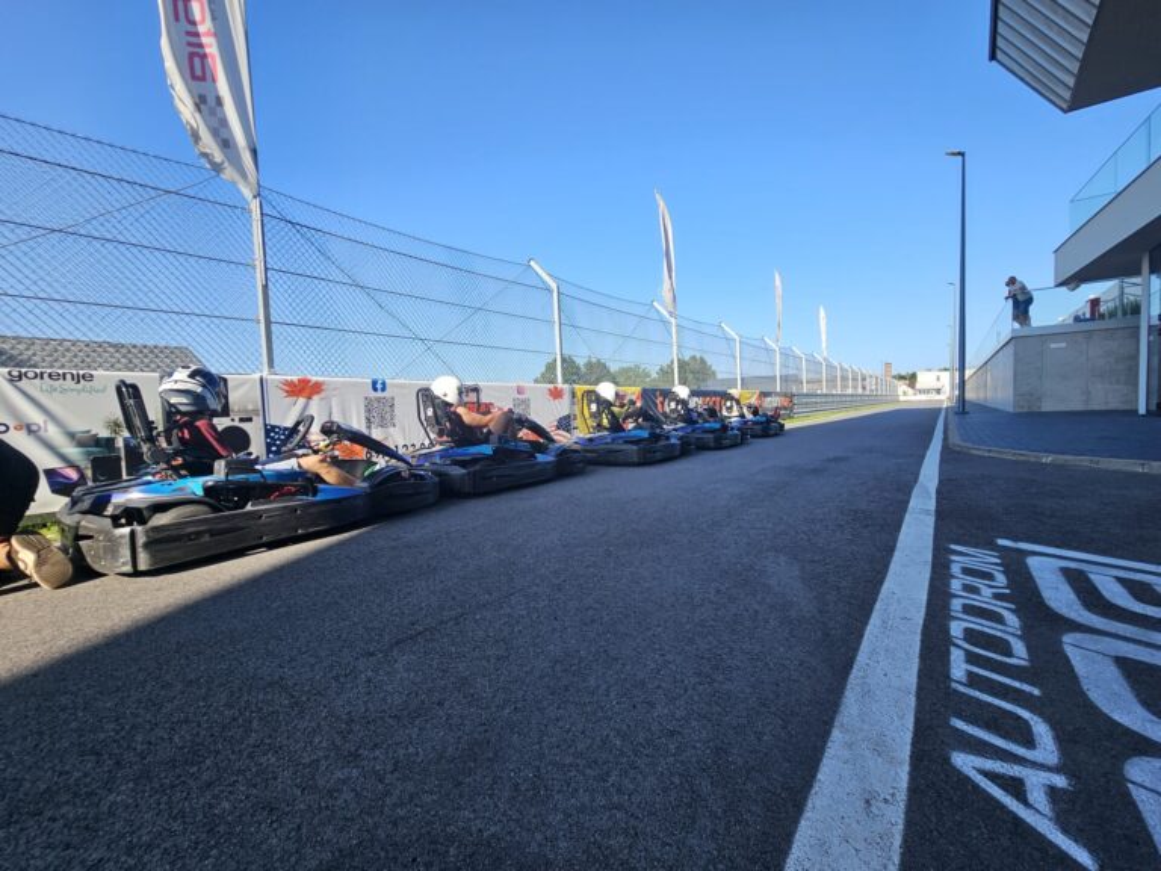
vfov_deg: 89.9
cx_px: 580
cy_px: 436
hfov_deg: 106.2
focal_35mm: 13
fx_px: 436
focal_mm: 2.2
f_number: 2.2
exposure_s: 1/1053
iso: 50
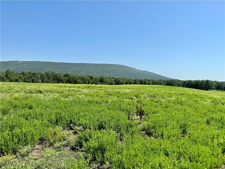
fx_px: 156
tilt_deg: -1.6
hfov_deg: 71.6
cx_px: 112
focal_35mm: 24
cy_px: 84
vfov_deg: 56.8
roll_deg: -2.2
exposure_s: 1/5263
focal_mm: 6.86
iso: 80
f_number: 1.78
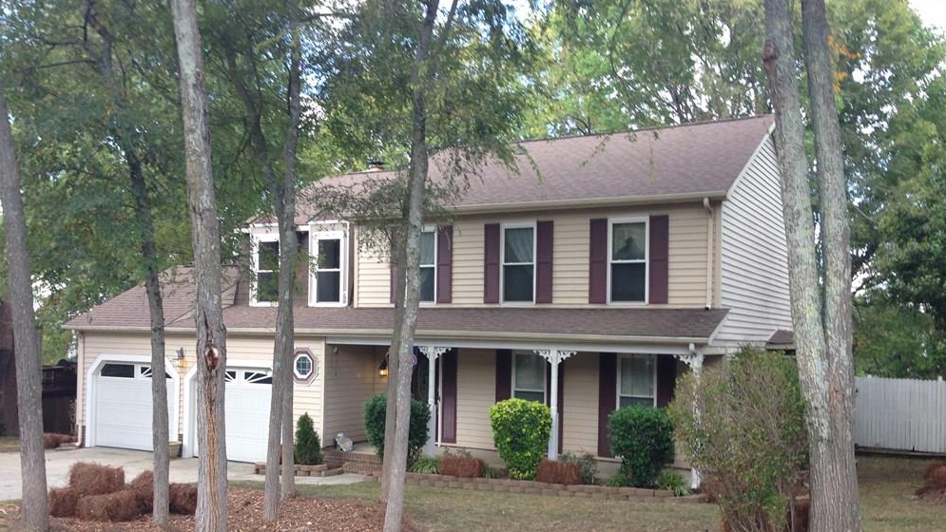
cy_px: 338
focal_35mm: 37
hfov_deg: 54.0
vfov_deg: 31.8
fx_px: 928
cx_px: 471
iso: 50
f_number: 2.4
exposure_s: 1/168
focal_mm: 4.12
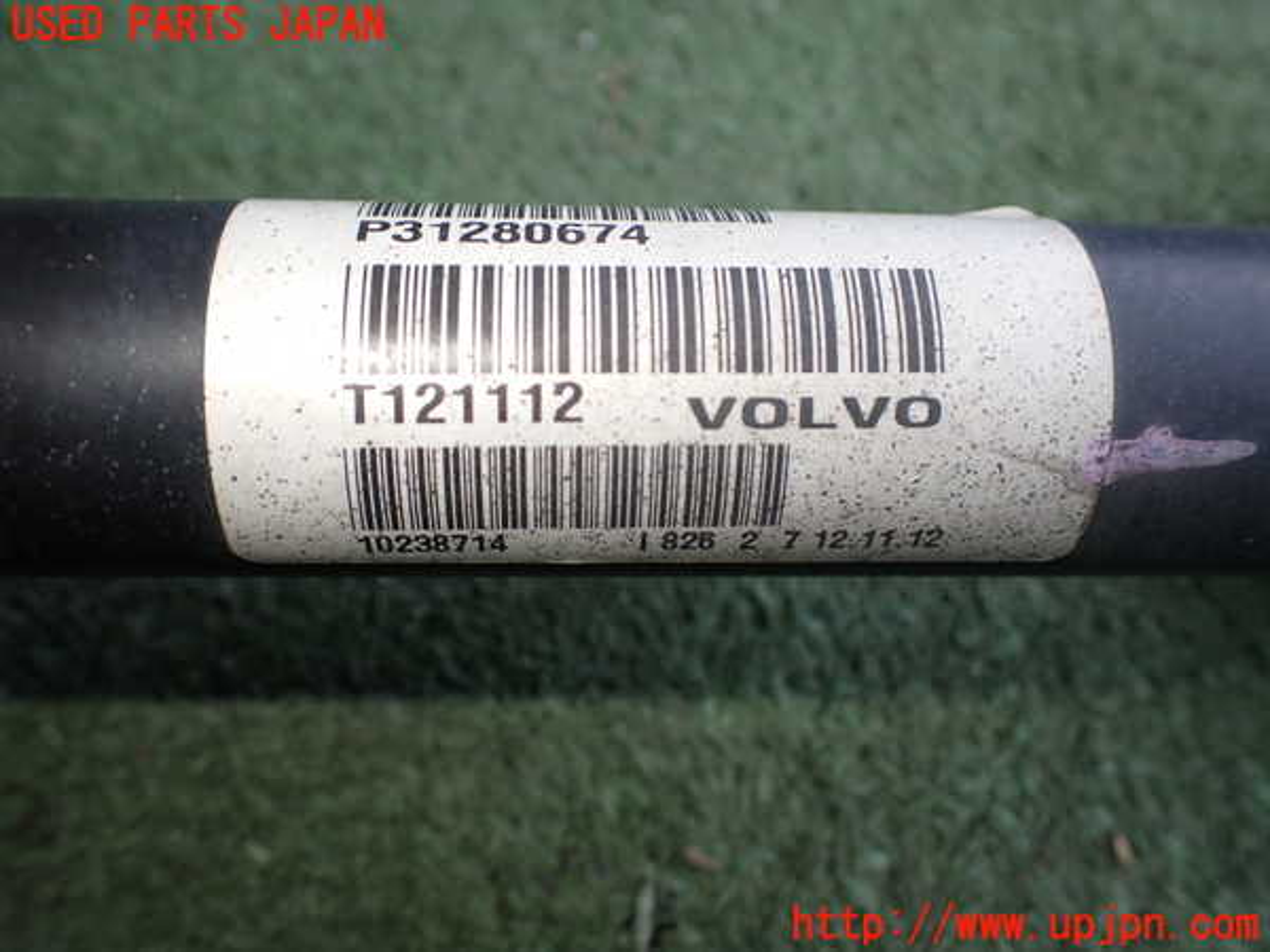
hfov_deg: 60.0
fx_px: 1101
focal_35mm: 30
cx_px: 635
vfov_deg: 46.8
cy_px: 476
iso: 200
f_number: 2.3
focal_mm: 5.4
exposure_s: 1/125
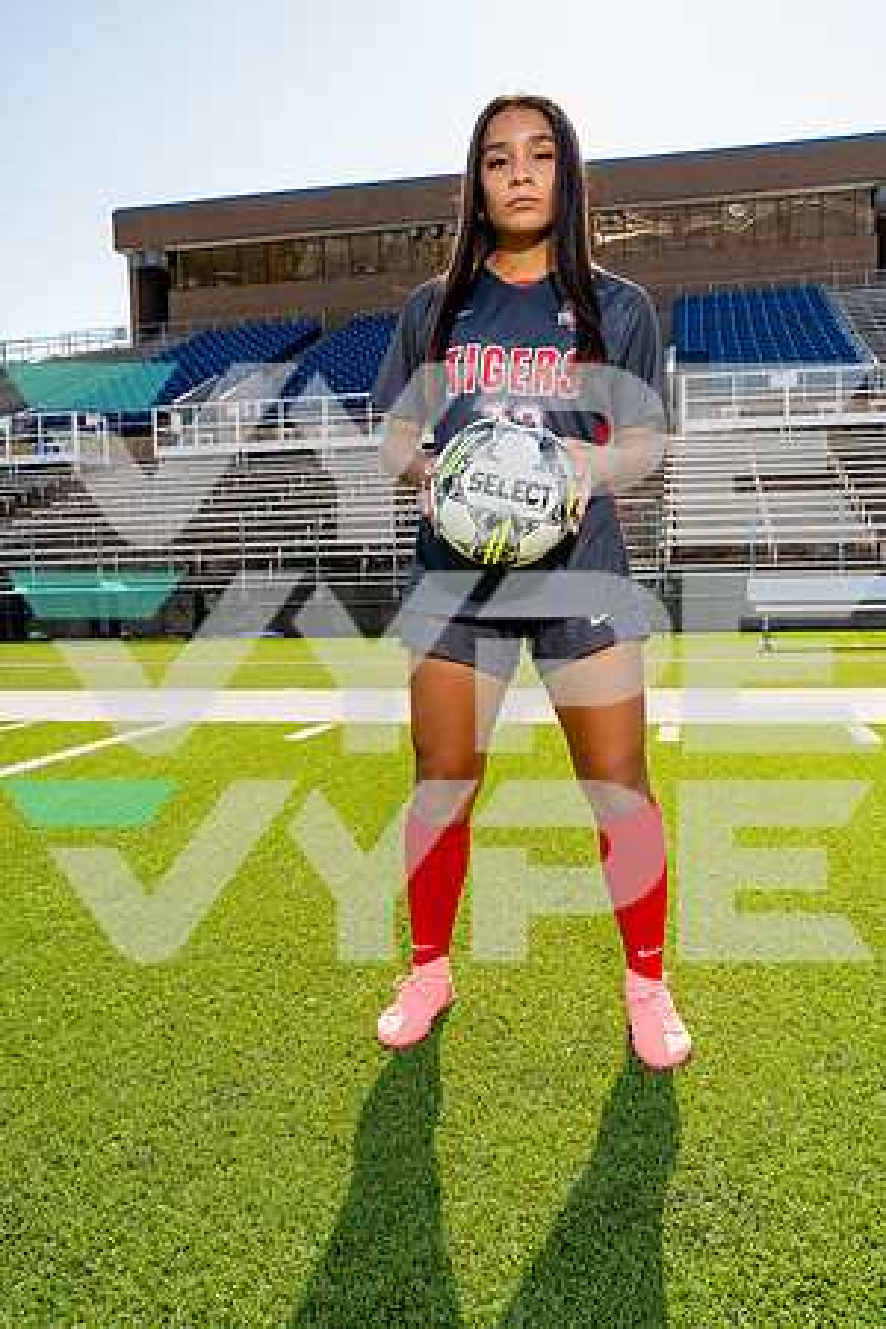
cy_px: 664
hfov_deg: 41.1
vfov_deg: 58.7
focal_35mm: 32
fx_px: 1181
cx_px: 443
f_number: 10
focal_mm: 32
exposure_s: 1/250
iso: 320
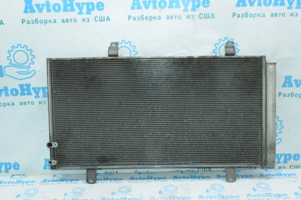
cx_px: 150
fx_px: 326
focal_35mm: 39
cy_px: 100
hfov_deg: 49.6
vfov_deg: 34.2
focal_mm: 26
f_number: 16
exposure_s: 1/200
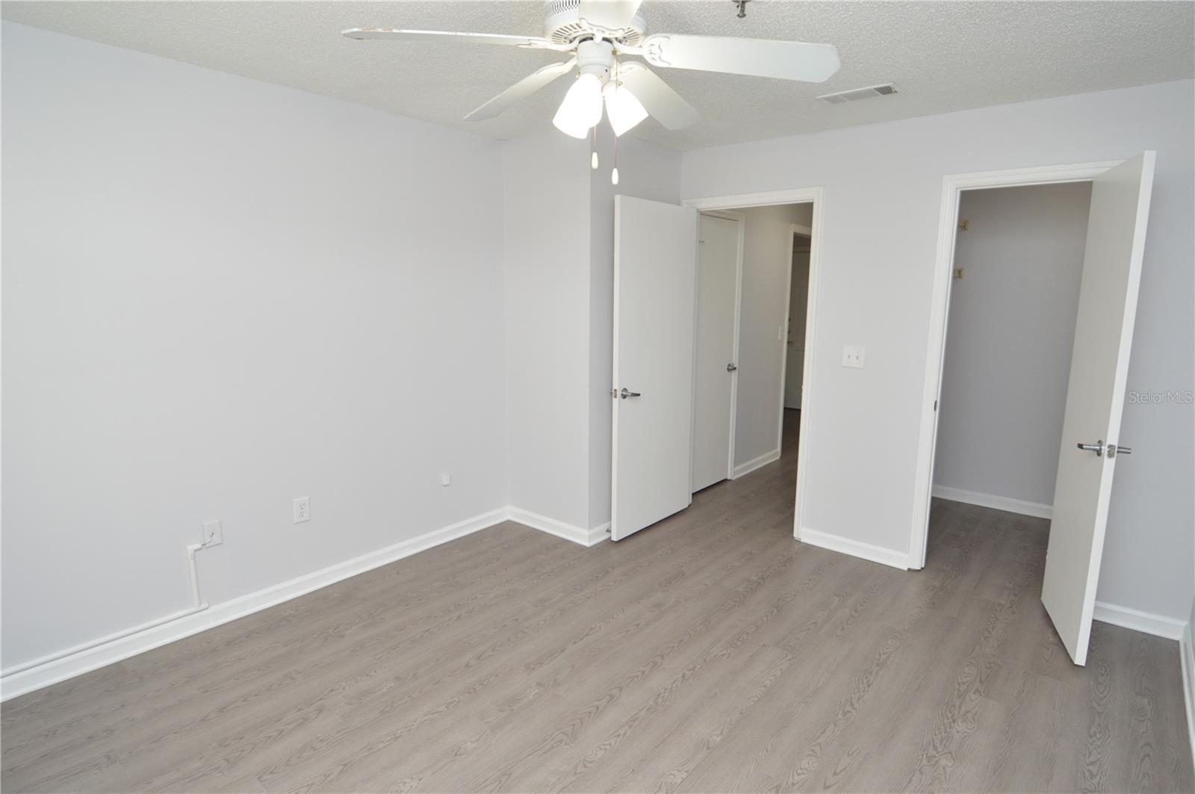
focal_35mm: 18
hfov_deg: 90.1
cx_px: 598
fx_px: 597
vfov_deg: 67.3
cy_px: 397
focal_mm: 12
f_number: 4.5
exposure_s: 1/80
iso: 400
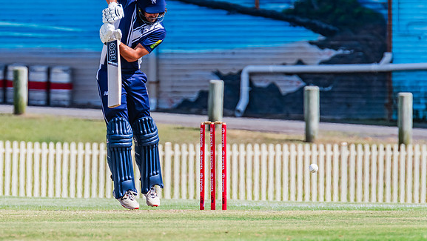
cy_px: 97
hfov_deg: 2.4
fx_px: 10012
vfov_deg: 1.4
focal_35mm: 884
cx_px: 129
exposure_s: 1/2000
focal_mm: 600
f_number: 10
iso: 800
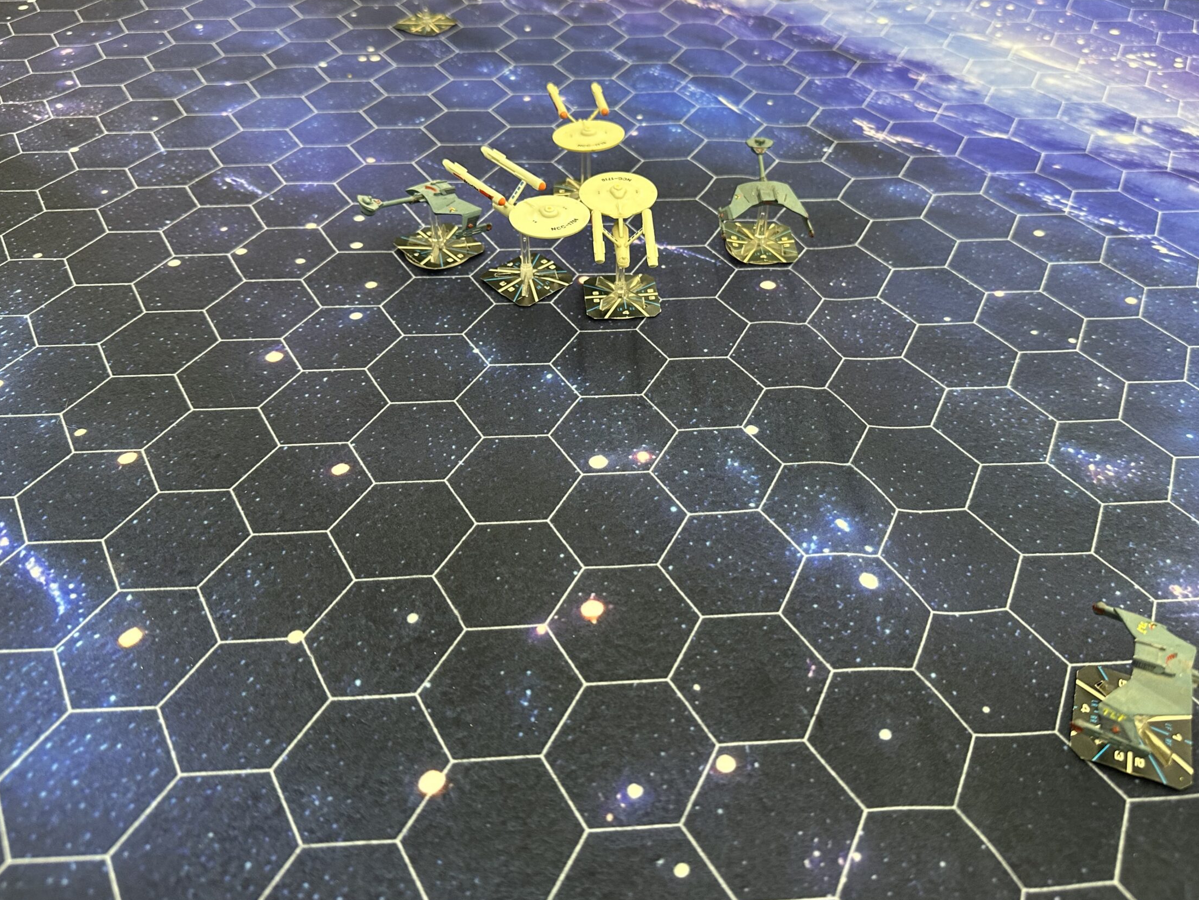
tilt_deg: -40.4
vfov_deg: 49.7
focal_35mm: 28
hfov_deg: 63.4
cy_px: 398
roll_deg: -1.2
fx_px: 970
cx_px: 645
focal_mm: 6.86
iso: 200
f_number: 1.78
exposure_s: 1/120
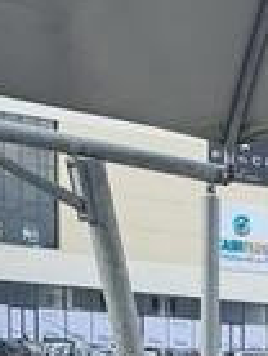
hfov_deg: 9.0
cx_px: 495
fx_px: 1616
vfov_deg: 11.0
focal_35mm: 157
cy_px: 783
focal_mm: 4.65
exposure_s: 1/271
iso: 32
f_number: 1.8
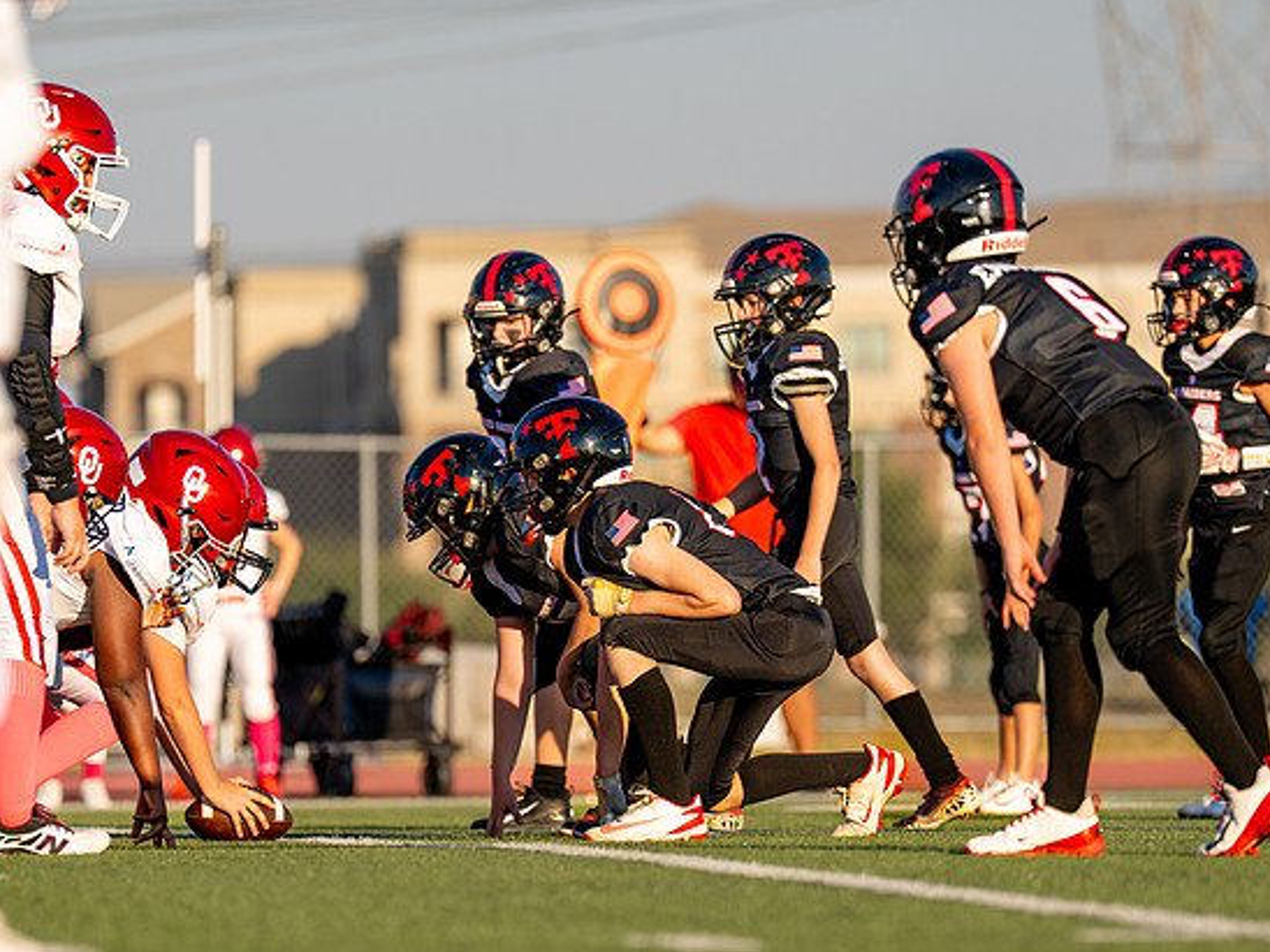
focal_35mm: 377
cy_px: 593
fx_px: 13831
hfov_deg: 5.3
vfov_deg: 3.9
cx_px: 507
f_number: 2.8
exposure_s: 1/1600
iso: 100
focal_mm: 200
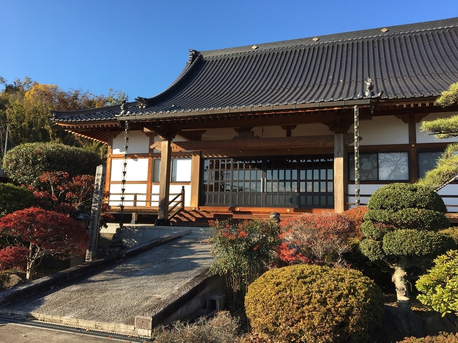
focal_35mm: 29
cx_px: 229
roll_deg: -0.5
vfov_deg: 48.2
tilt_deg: +7.6
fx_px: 384
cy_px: 172
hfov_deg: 61.7
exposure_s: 1/625
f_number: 2.2
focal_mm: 4.15
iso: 25
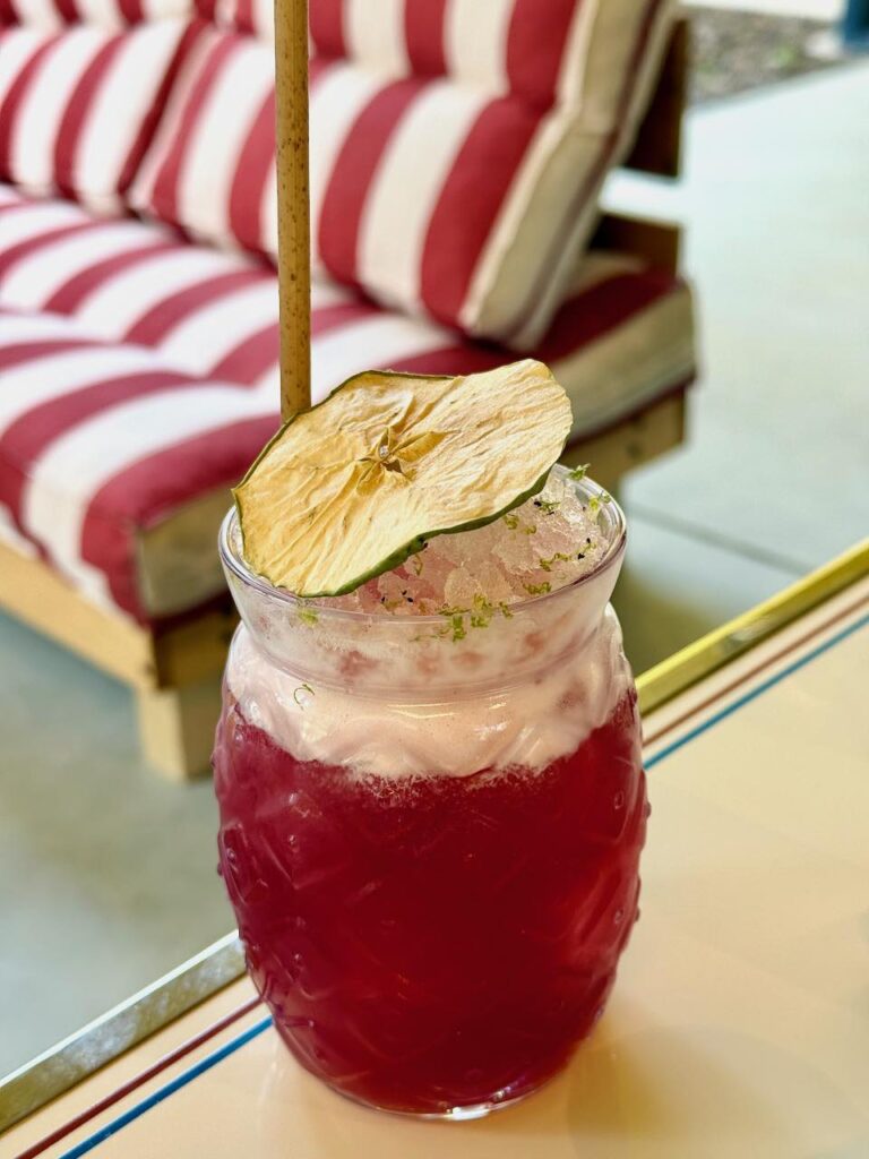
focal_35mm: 48
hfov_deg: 30.3
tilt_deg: -27.9
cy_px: 580
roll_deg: -0.2
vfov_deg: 39.7
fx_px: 1607
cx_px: 434
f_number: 1.78
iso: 64
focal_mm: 6.76
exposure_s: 1/165
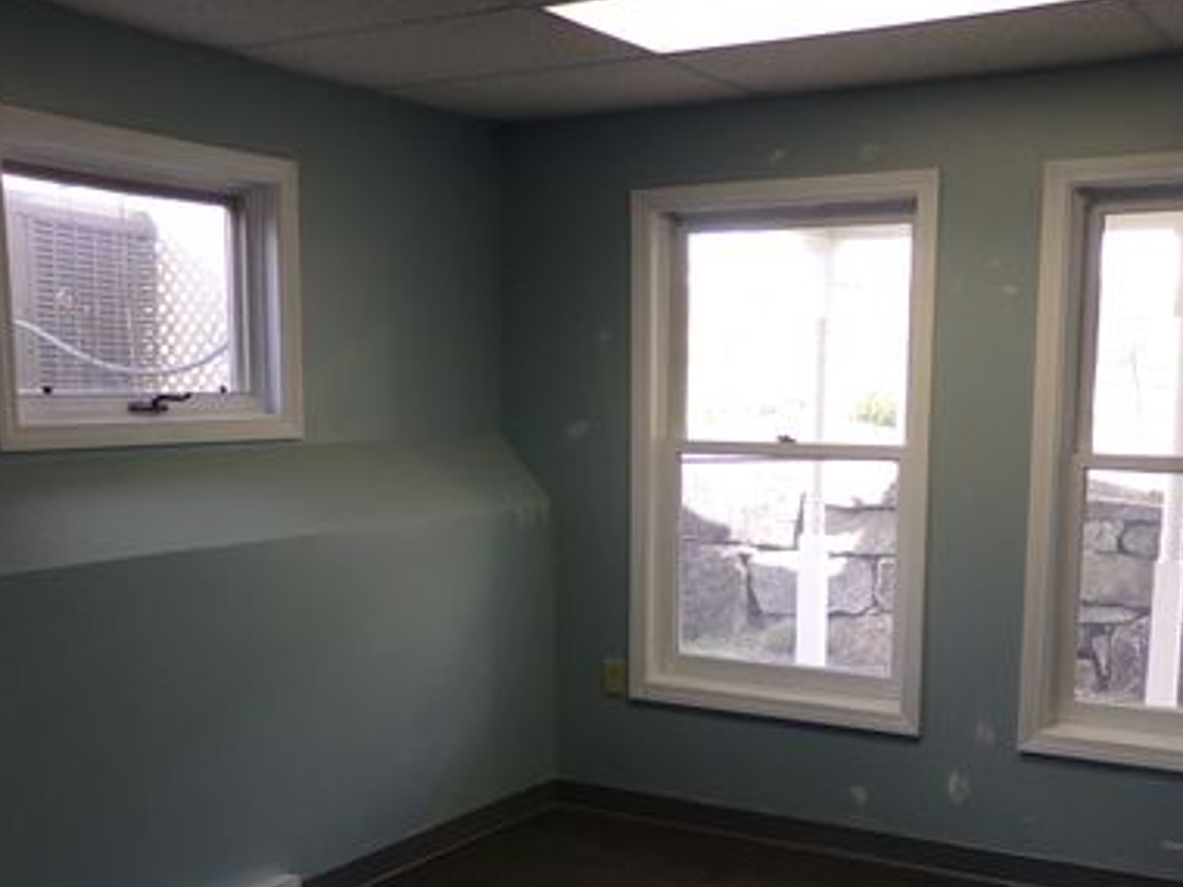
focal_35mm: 41
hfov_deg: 45.8
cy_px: 616
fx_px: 1401
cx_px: 613
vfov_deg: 34.7
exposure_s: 1/100
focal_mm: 4.7
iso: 144
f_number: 3.2
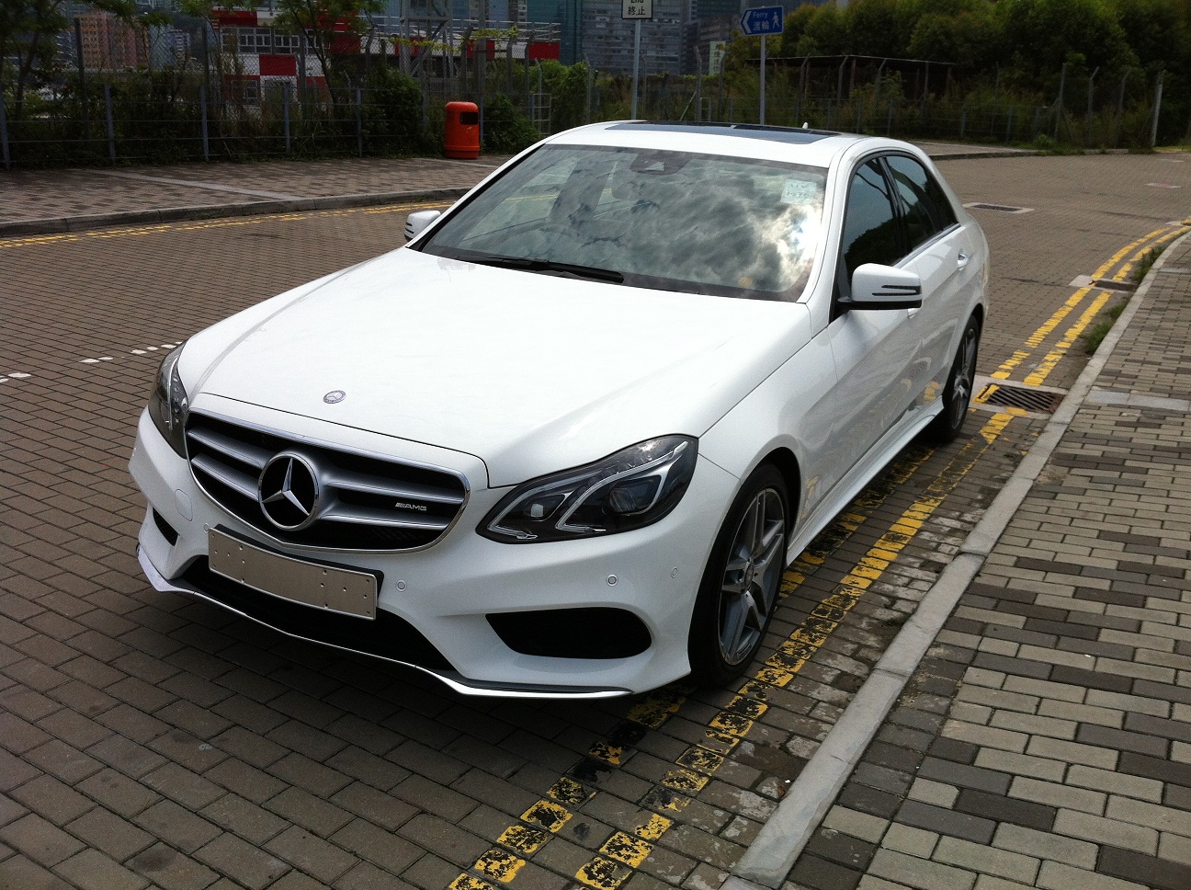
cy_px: 445
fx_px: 1202
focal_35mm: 35
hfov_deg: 52.7
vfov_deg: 40.6
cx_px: 596
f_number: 2.8
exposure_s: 1/2320
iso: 80
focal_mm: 3.85
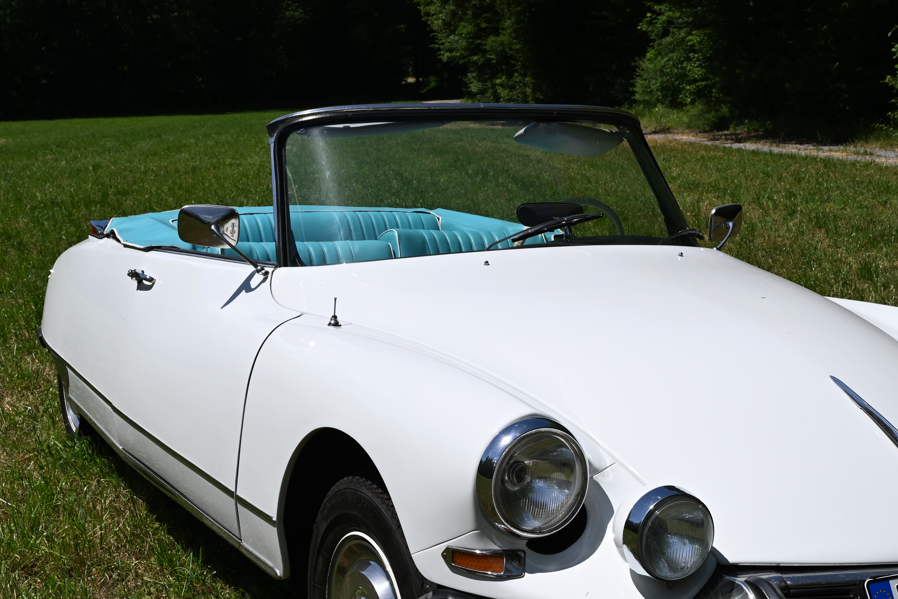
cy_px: 442
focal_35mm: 60
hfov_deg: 33.4
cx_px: 482
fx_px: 1496
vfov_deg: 22.4
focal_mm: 30.5
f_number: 10
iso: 100
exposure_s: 1/400
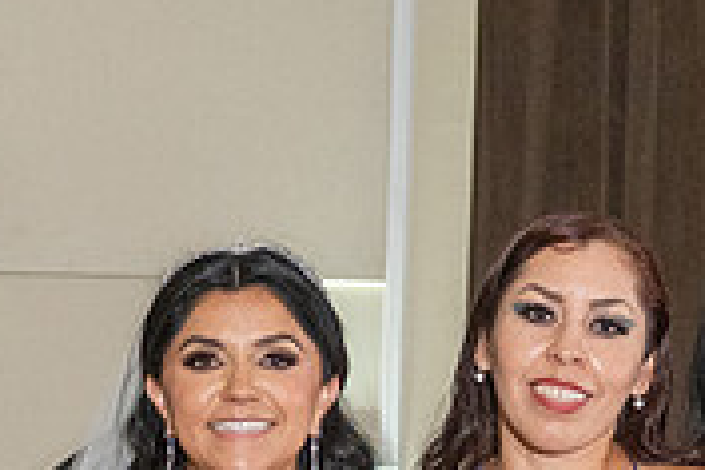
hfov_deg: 10.5
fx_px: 3838
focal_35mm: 196
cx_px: 211
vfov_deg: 6.6
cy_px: 1215
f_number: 4
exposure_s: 1/160
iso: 800
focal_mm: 28
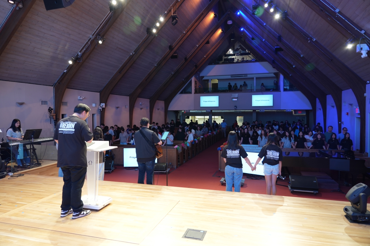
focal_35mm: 24
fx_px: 247
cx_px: 185
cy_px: 123
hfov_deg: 73.7
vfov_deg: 53.1
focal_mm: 24
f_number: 4
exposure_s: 1/30
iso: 500
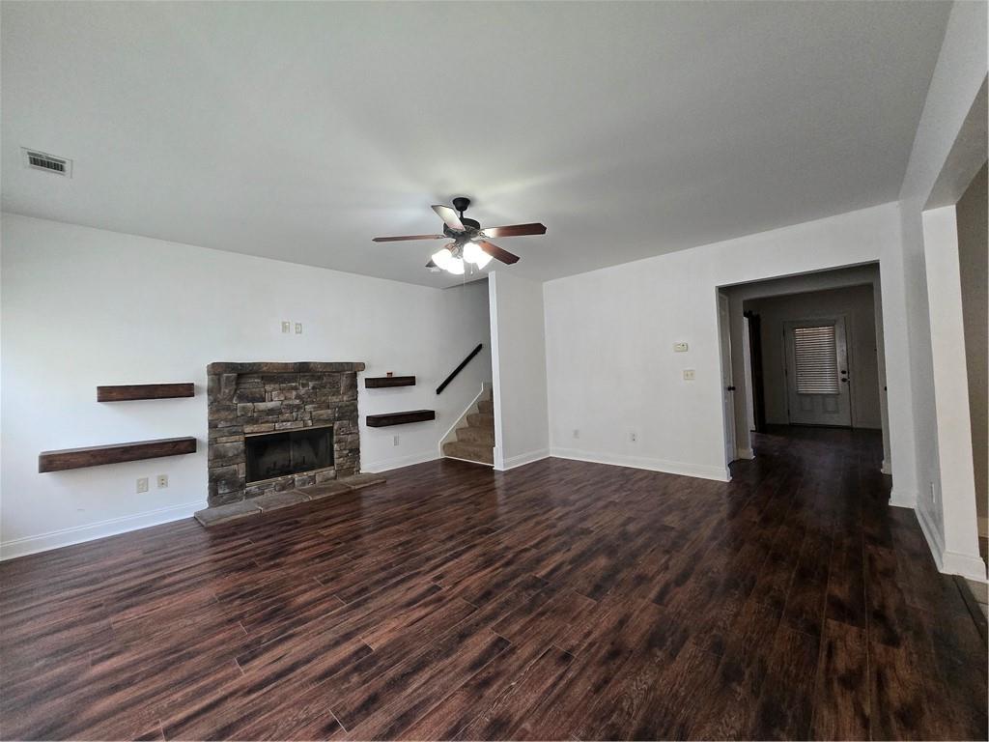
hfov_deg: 106.2
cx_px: 494
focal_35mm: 13
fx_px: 371
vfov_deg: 89.9
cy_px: 371
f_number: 2.2
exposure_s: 1/60
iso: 250
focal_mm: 1.7
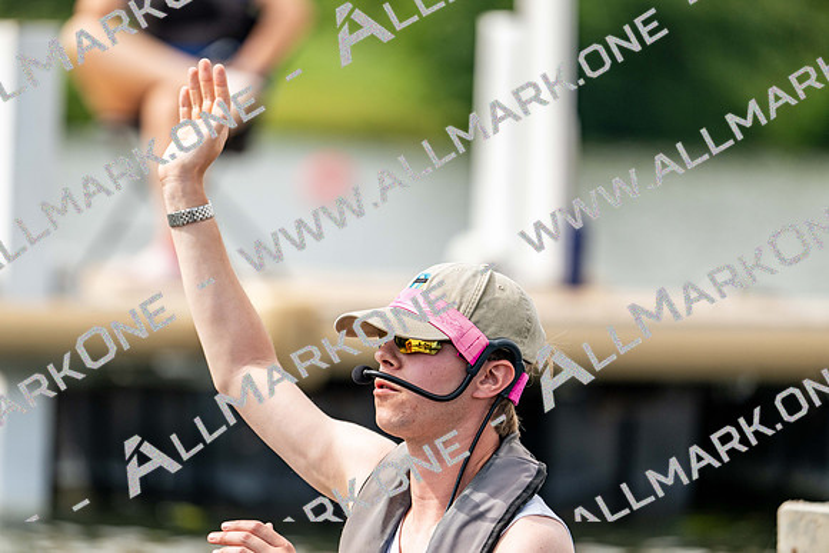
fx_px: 9213
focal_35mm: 400
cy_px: 276
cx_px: 414
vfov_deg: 3.4
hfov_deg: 5.2
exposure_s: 1/2000
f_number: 4.5
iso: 560
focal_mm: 400
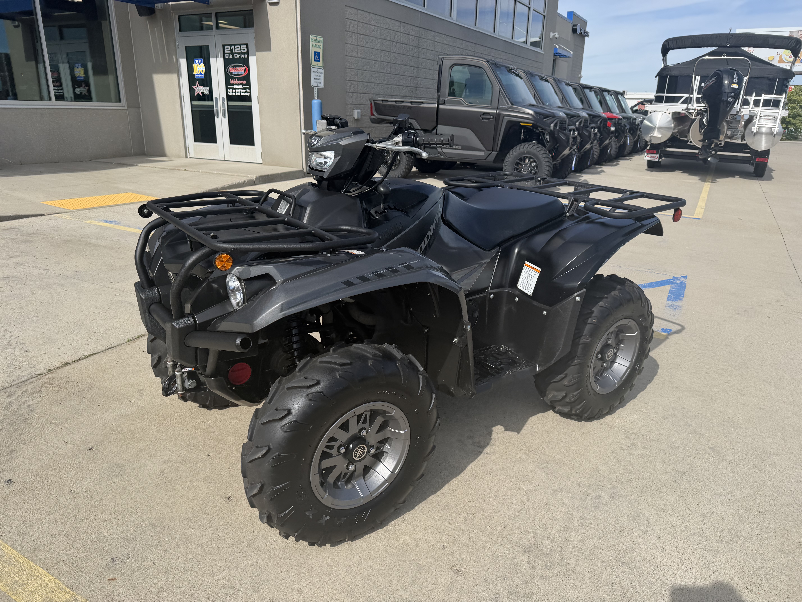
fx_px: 556
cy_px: 301
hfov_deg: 71.6
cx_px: 401
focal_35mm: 24
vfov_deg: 56.8
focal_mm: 6.76
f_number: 1.78
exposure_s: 1/3279
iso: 80
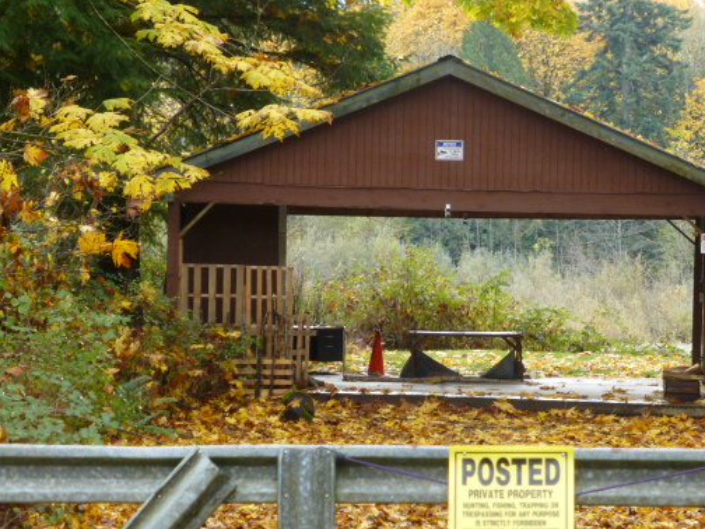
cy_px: 260
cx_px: 439
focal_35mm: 174
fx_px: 3544
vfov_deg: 8.5
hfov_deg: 11.4
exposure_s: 1/80
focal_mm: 24.4
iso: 250
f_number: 5.4
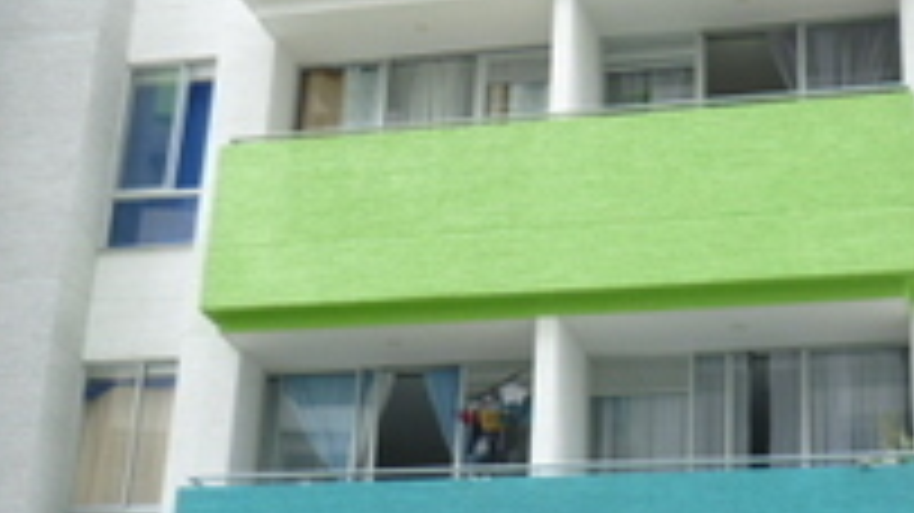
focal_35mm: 83
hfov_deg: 25.6
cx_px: 482
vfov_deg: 14.5
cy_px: 90
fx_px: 2011
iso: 80
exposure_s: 1/200
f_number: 2.8
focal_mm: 5.5
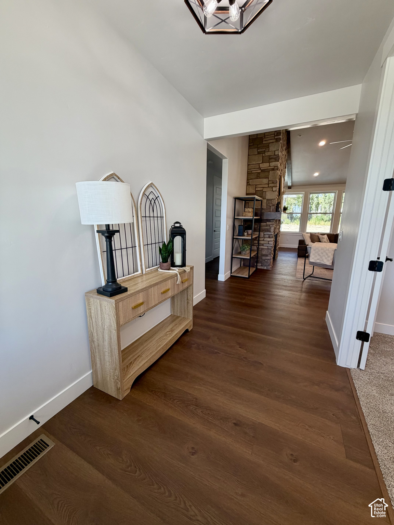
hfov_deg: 85.7
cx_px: 197
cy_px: 262
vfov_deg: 102.1
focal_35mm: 14
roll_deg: -0.2
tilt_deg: -11.5
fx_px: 212
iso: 125
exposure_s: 1/120
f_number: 2.2
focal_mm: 2.22
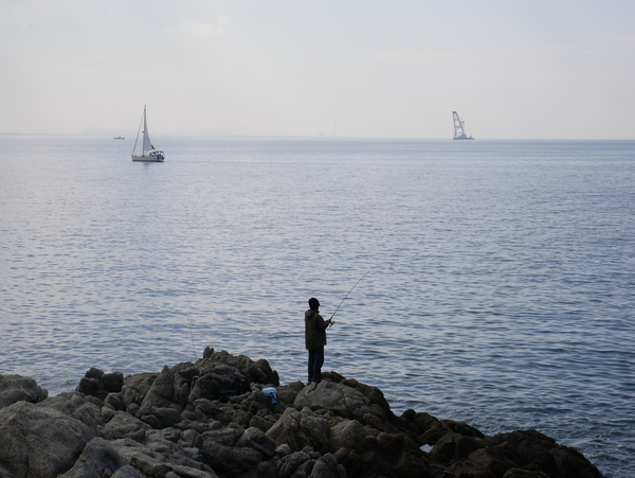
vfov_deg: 22.3
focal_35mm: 66
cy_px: 239
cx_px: 318
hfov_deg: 29.4
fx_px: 1212
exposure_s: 1/500
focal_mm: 33
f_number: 10
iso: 200
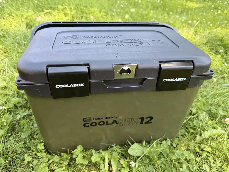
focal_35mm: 24
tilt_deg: -35.7
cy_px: 86
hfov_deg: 71.6
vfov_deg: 56.8
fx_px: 159
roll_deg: -3.1
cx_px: 114
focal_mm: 6.76
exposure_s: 1/287
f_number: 1.78
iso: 64
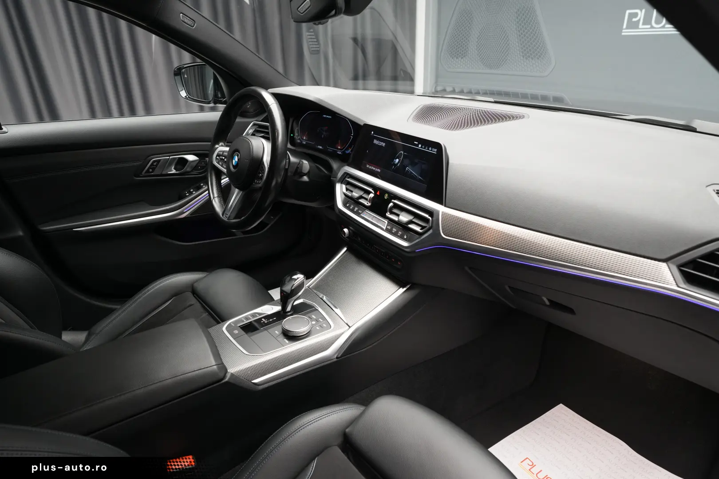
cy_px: 240
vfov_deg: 55.5
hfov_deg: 76.6
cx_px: 360
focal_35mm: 23
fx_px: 455
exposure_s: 1/50
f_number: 4
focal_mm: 15.2
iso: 1250
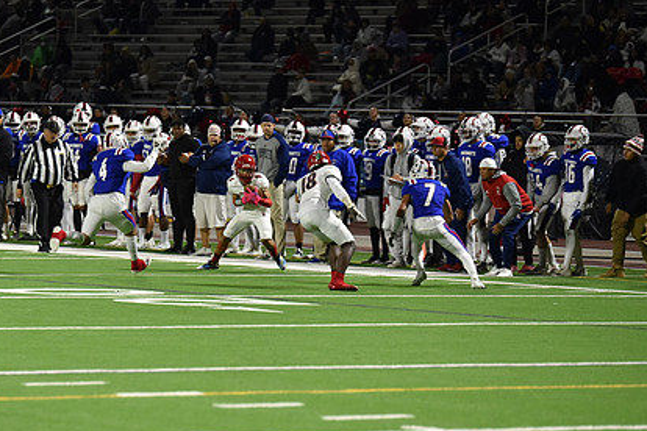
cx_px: 219
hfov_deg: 9.5
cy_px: 202
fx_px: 3900
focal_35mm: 217
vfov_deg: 6.3
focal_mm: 155
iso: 3200
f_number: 2.8
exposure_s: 1/500
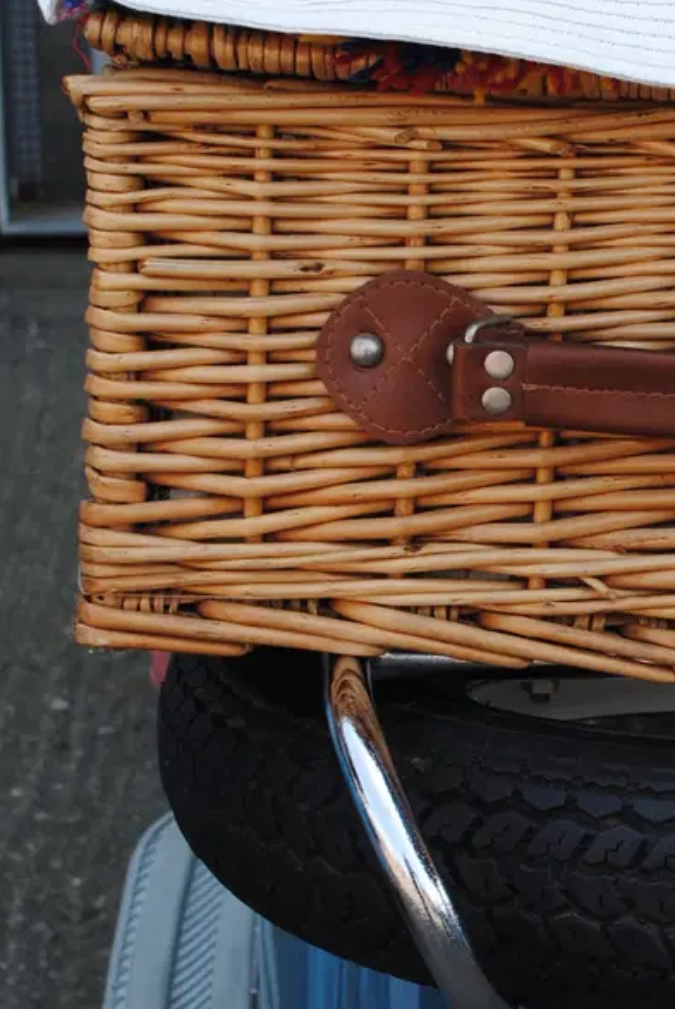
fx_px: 3341
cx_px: 761
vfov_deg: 17.2
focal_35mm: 119
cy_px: 625
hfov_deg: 11.4
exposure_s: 1/125
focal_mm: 26
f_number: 5.6
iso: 125
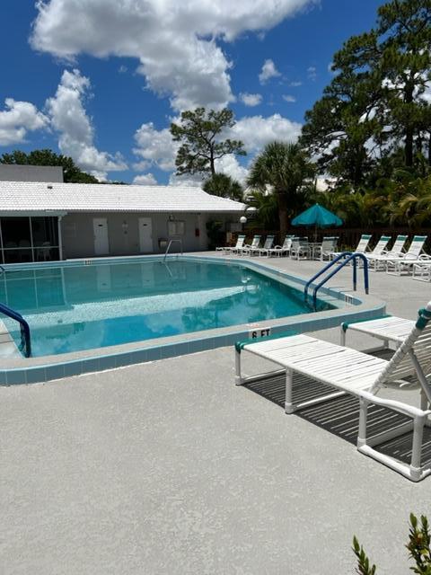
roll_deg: +0.5
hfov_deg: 53.1
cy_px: 288
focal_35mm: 26
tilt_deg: -8.3
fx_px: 432
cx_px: 216
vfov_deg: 67.3
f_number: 1.5
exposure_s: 1/11364
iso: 50
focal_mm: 5.7
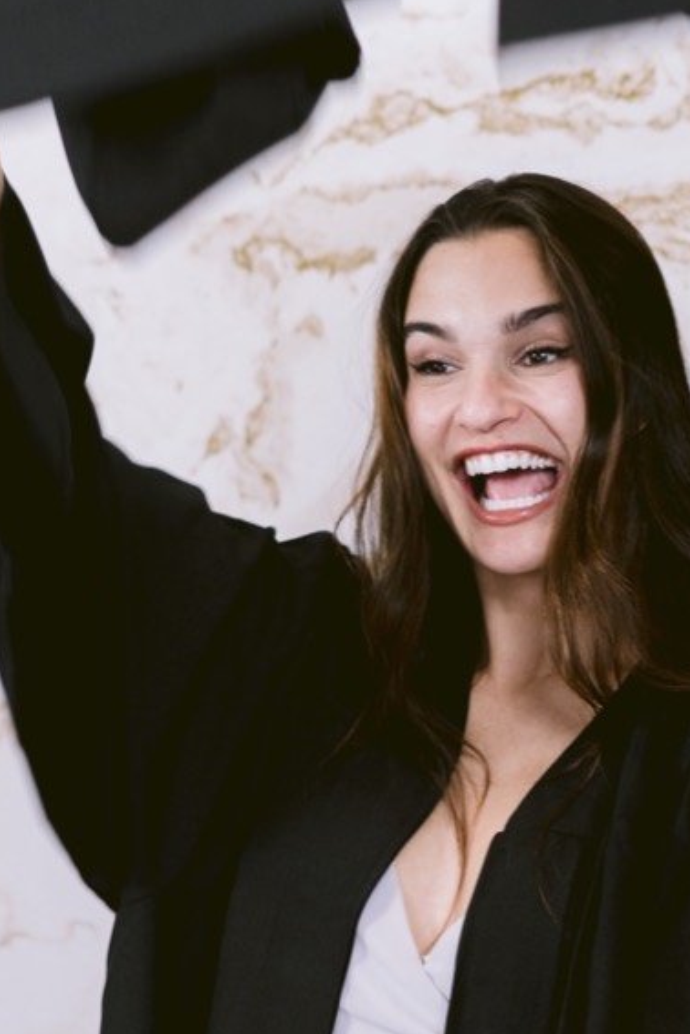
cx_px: 705
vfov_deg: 14.6
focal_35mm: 141
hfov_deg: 9.7
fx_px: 4053
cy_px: 516
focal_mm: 50
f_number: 2
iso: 320
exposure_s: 1/200
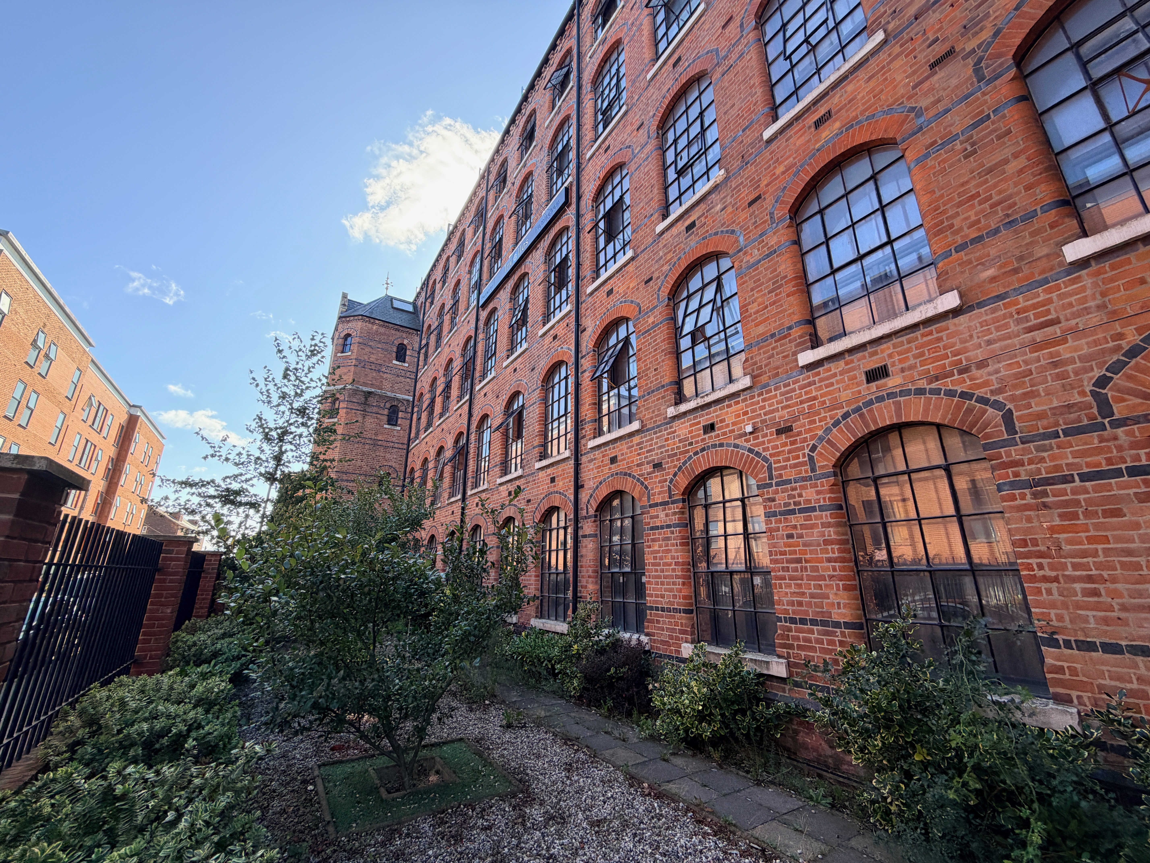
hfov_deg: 102.1
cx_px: 575
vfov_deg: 85.7
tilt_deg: +17.7
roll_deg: -0.6
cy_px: 432
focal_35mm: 14
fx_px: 465
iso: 50
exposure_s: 1/221
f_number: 2.2
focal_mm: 2.22
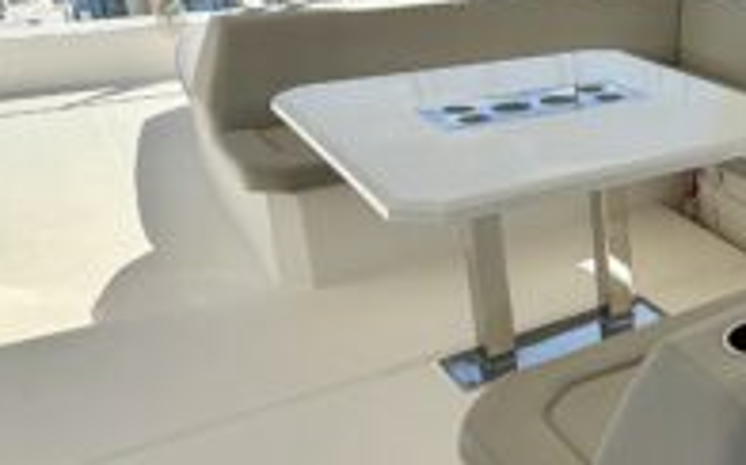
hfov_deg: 35.0
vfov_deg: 27.2
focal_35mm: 47
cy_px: 170
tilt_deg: -17.6
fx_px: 954
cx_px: 868
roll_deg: -2.2
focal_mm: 2.22
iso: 50
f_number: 2.2
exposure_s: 1/2611
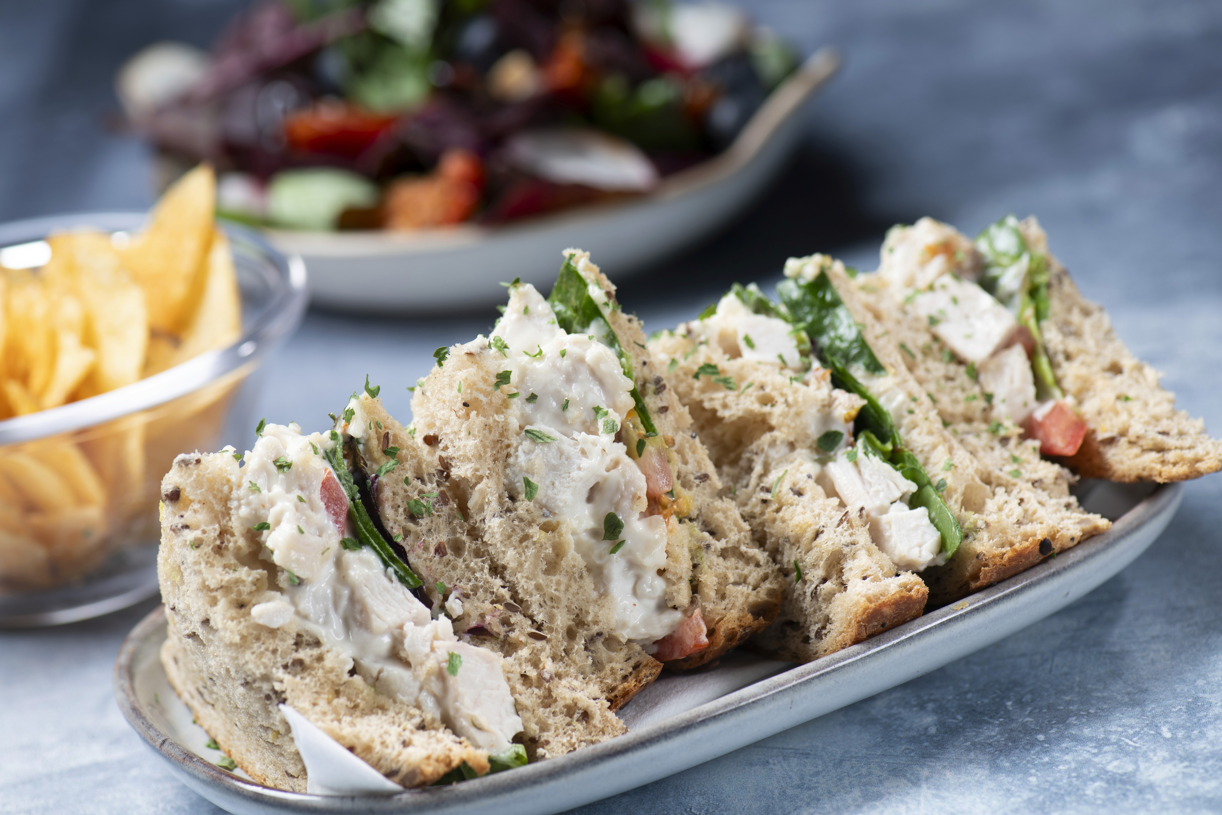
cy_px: 433
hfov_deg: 17.8
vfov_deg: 11.9
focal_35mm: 115
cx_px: 553
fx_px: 3903
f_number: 6.3
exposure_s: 1/160
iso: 100
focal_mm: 105
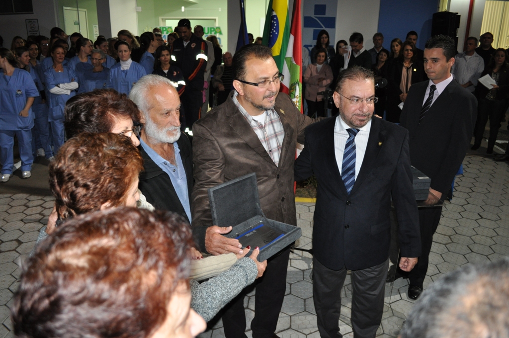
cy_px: 169
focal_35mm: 27
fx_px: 381
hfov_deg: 67.4
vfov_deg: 47.8
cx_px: 254
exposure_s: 1/60
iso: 800
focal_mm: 18
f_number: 3.5
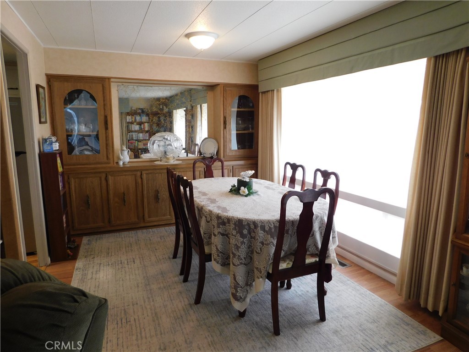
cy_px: 176
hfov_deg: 73.9
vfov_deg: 58.9
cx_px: 234
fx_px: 312
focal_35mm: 23
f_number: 3
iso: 140
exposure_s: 1/30
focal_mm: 4
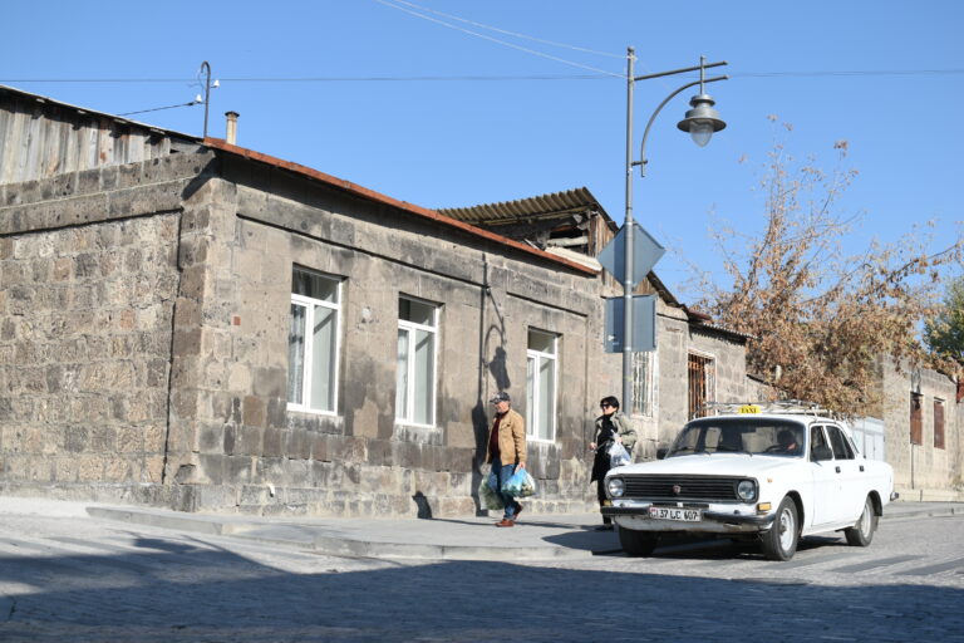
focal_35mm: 51
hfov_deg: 38.9
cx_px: 482
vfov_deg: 26.5
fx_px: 1366
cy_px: 322
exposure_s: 1/400
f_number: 6.3
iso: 100
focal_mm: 34
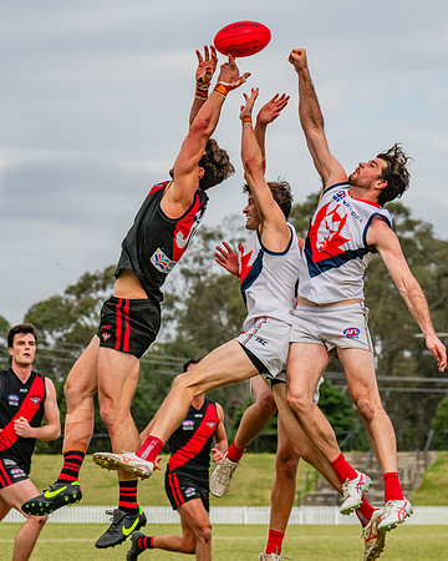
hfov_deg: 6.4
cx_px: 157
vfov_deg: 7.9
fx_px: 4031
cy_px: 277
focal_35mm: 243
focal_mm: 170
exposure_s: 1/1250
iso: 800
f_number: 10
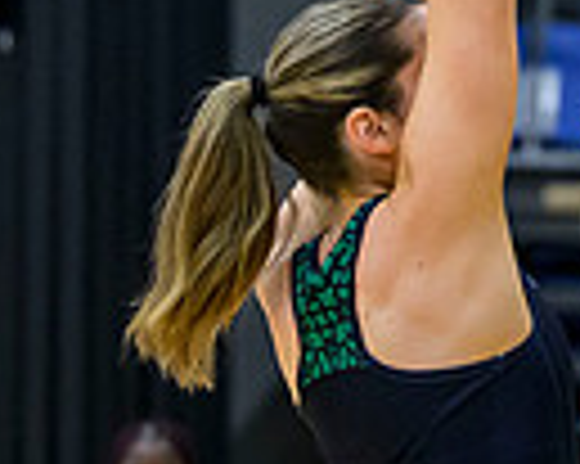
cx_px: 1039
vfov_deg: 2.6
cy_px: 324
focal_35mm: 602
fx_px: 10326
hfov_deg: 3.2
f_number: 2.8
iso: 3200
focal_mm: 90
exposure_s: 1/1000
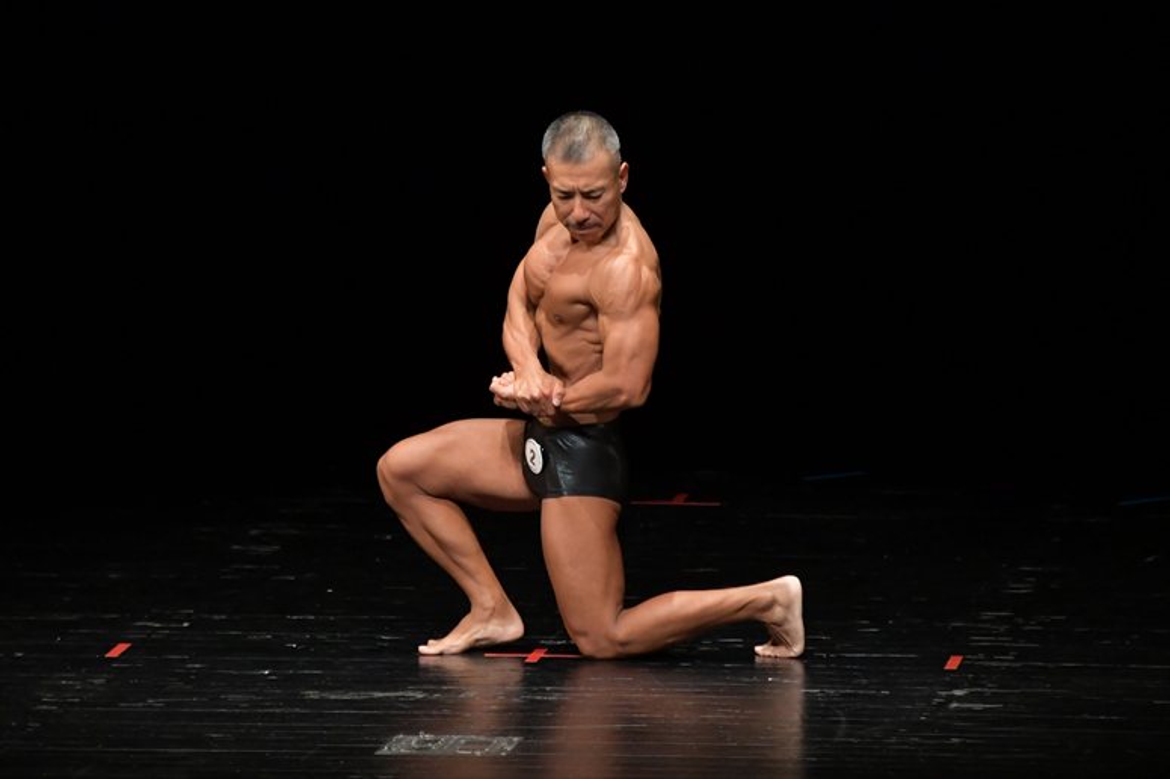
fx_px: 11207
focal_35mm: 345
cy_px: 390
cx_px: 585
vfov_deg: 4.0
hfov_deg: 6.0
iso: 3200
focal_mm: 230
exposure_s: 1/400
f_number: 5.6
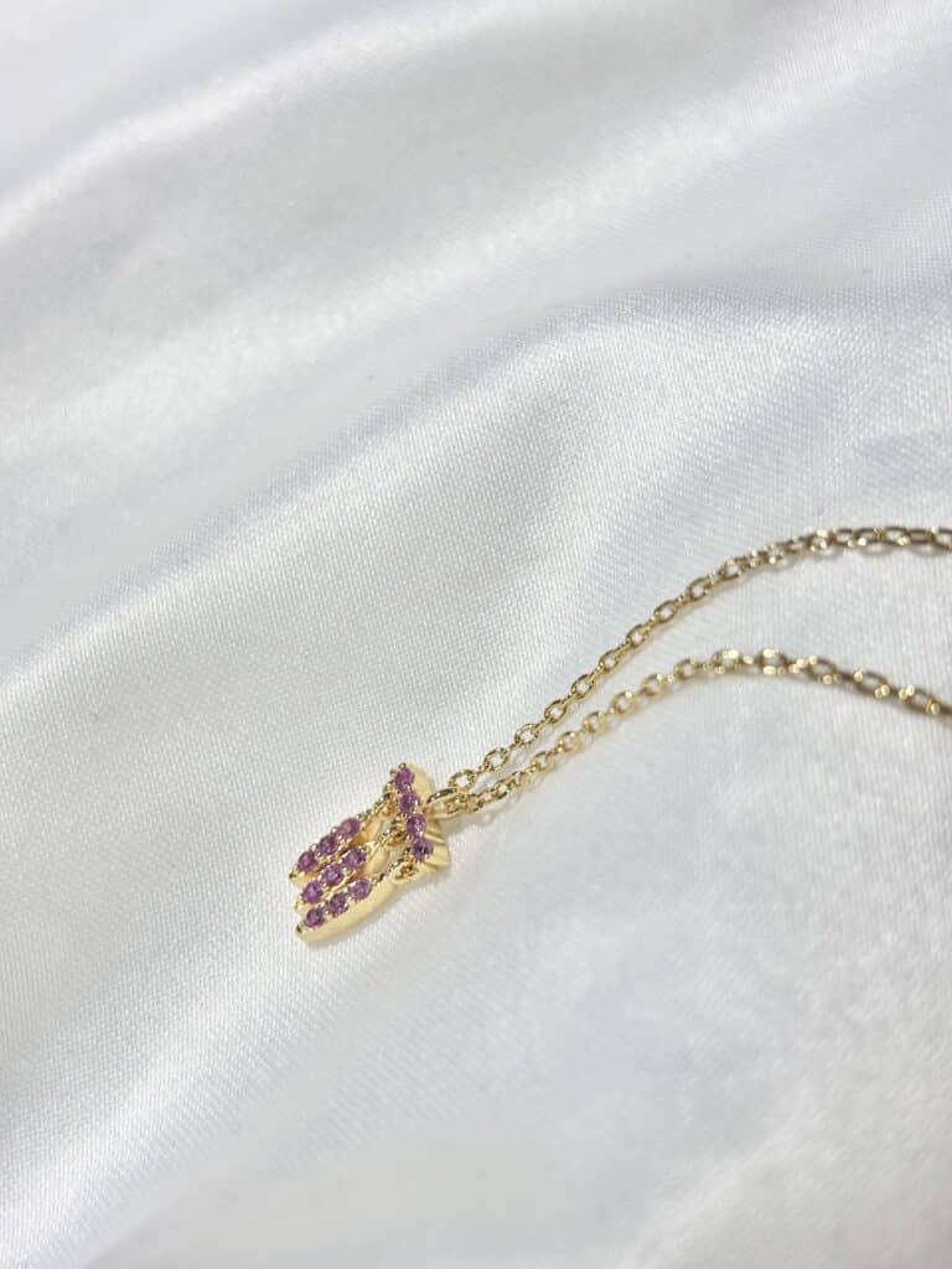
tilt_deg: -56.4
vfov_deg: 36.8
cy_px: 634
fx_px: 1907
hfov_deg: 28.0
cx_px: 476
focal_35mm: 52
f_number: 1.6
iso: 32
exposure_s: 1/391
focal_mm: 5.96
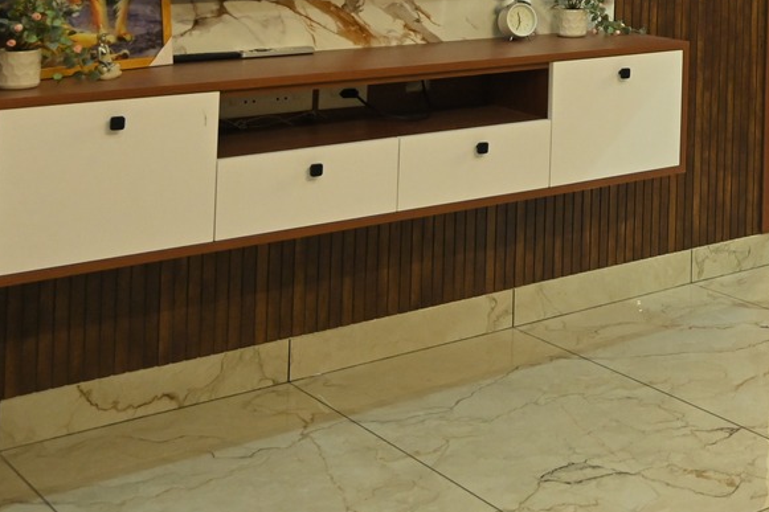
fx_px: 1431
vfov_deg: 18.7
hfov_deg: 28.0
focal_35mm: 67
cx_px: 793
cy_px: -172
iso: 3200
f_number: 4.5
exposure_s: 1/125
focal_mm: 24
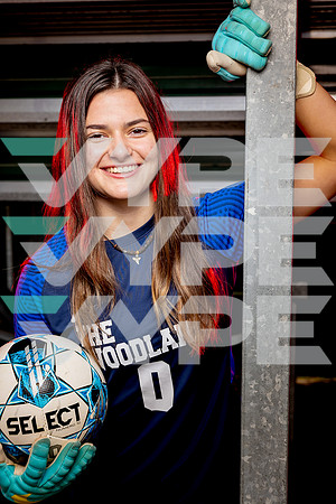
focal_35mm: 65
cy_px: 252
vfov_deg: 31.0
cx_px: 168
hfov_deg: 20.9
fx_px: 909
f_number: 4.5
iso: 100
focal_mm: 40
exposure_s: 1/250
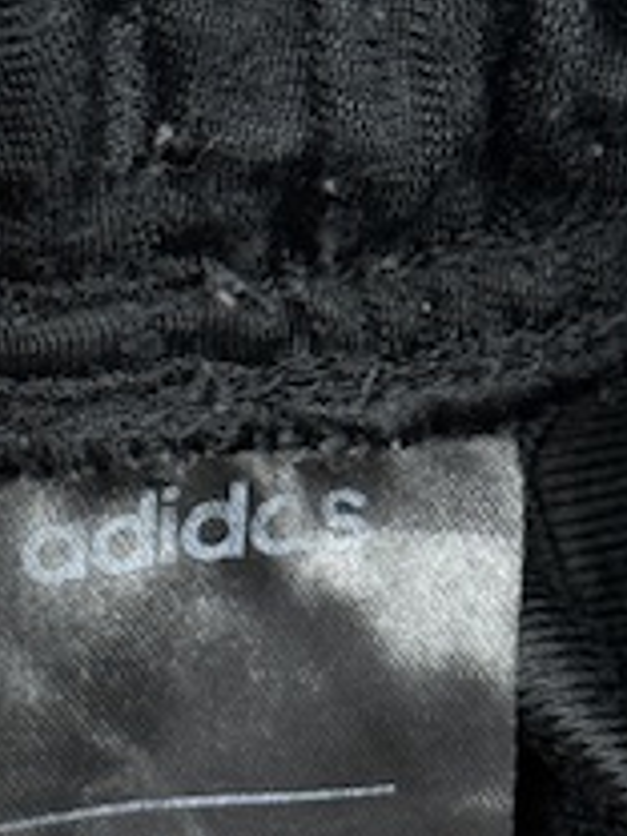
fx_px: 3574
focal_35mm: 148
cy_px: 506
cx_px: 157
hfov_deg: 10.0
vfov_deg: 13.3
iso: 64
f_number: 1.78
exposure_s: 1/50
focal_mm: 6.76
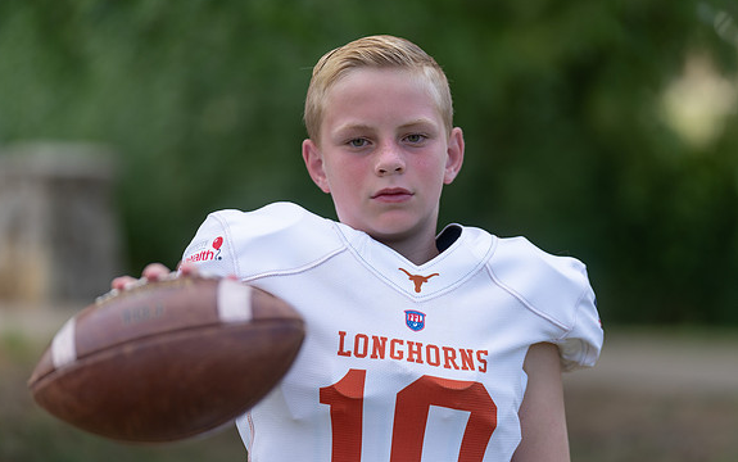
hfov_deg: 13.7
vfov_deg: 8.6
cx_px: 394
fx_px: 3079
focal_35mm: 153
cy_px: 255
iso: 100
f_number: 2.8
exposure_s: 1/400
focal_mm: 136
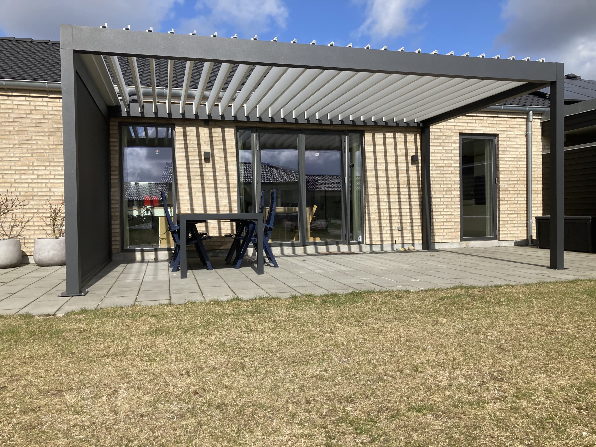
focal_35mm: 28
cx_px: 298
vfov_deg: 49.7
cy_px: 224
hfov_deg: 63.4
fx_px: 482
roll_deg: +0.8
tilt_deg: -0.7
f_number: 1.8
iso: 20
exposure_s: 1/2088
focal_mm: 3.99
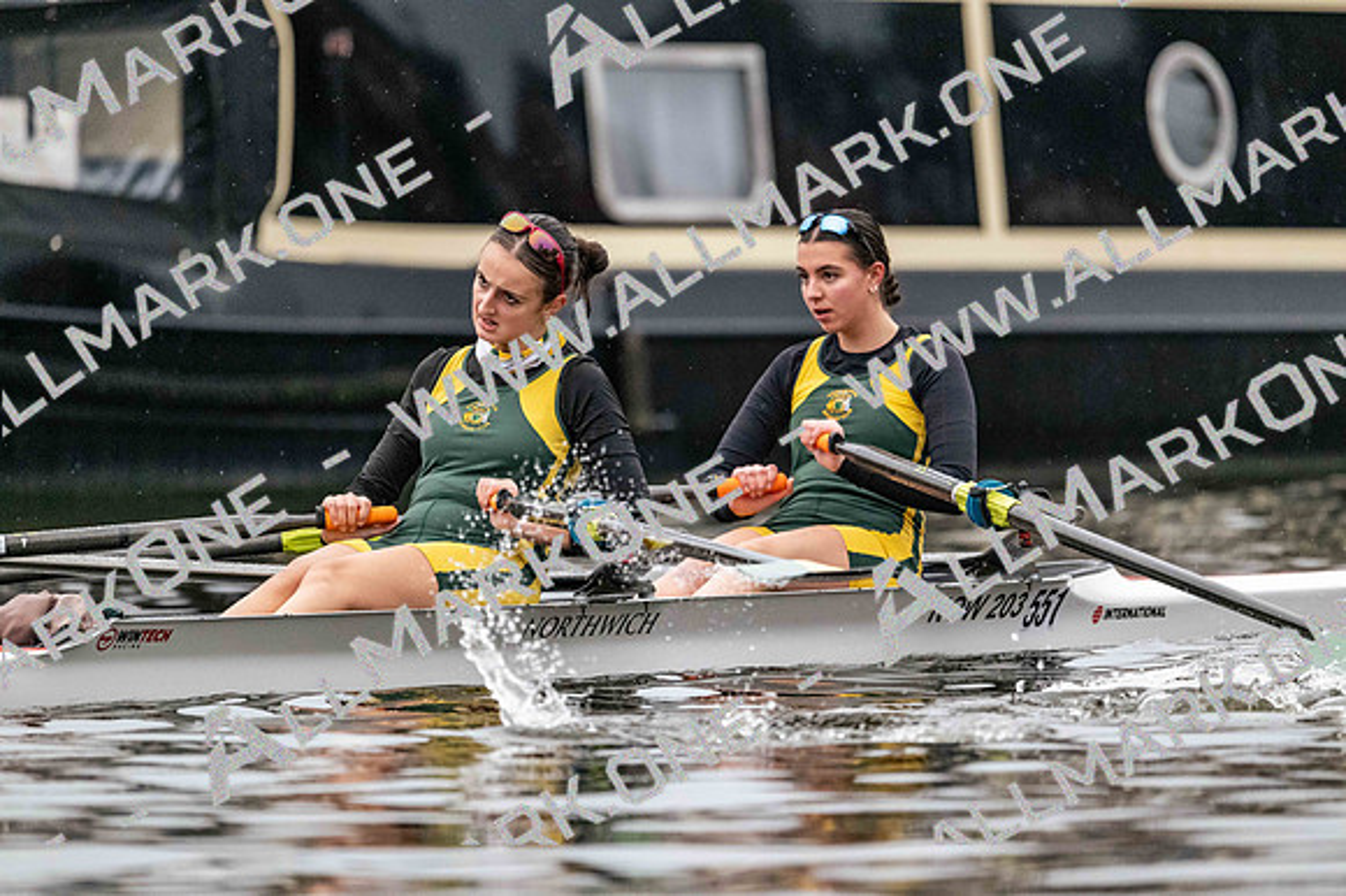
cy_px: 448
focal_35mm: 400
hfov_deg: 5.2
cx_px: 673
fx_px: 14950
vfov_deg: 3.4
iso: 7200
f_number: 4.5
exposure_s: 1/2000
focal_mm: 400
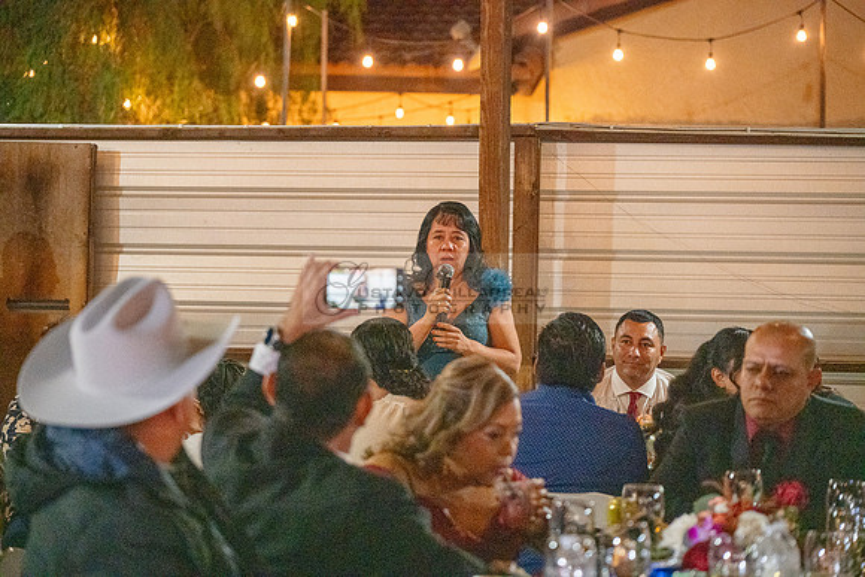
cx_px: 432
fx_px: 2884
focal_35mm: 120
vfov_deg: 11.4
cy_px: 288
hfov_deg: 17.1
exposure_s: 1/160
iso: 6400
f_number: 4
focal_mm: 120
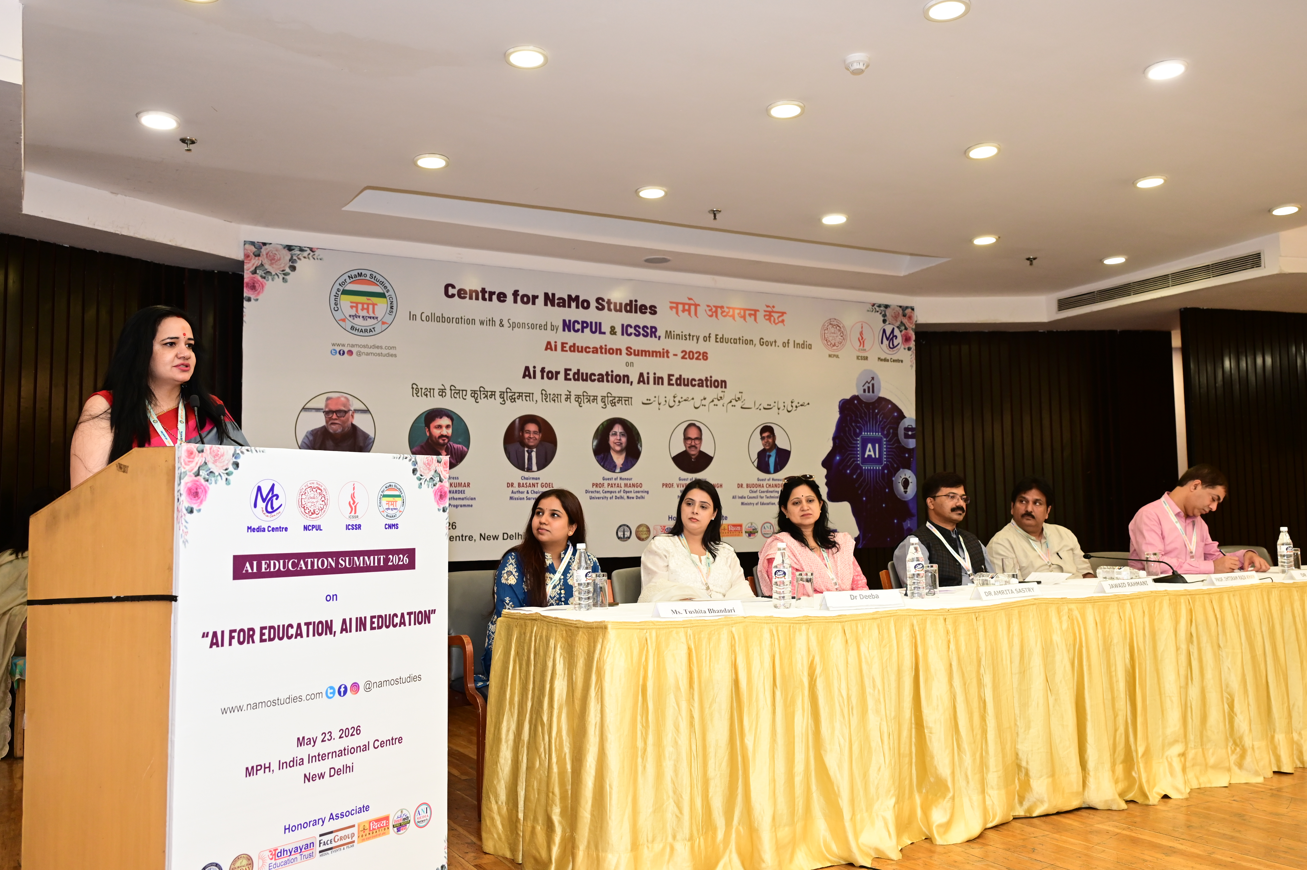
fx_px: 1125
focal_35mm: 31
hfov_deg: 60.3
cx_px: 654
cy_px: 435
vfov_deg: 42.3
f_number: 4
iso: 1600
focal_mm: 31
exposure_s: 1/125
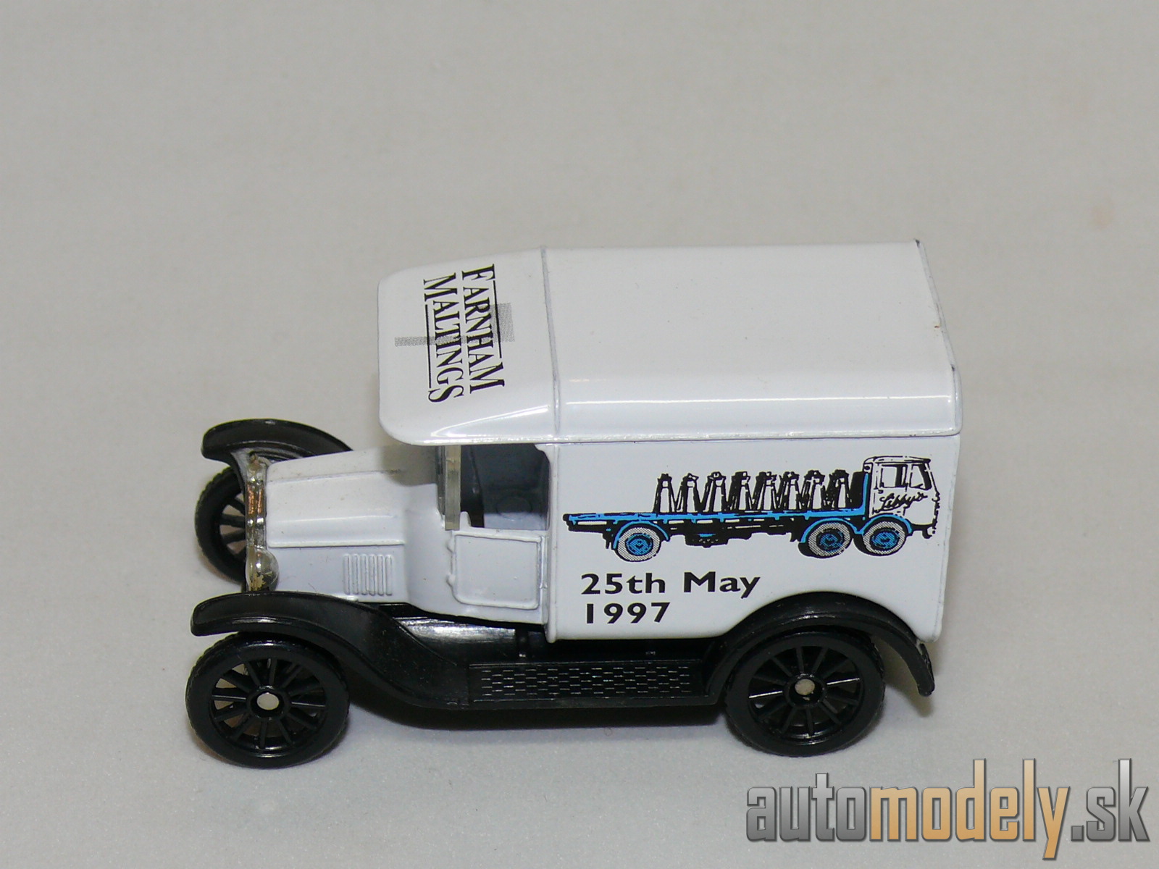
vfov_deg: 14.5
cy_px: 434
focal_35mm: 102
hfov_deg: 19.3
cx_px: 580
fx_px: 3415
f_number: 4
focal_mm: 13.3
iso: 100
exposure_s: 1/30
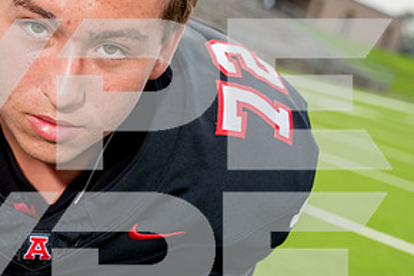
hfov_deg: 21.6
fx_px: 1057
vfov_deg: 14.8
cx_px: 29
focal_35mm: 92
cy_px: 95
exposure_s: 1/250
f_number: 5
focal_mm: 46
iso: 100
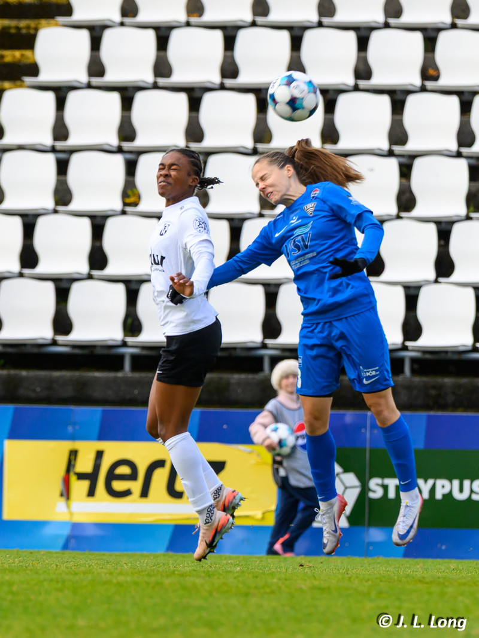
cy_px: 363
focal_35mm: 653
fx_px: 12042
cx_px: 221
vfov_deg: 3.0
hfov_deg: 2.3
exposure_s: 1/1000
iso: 560
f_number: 6.3
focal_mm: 380
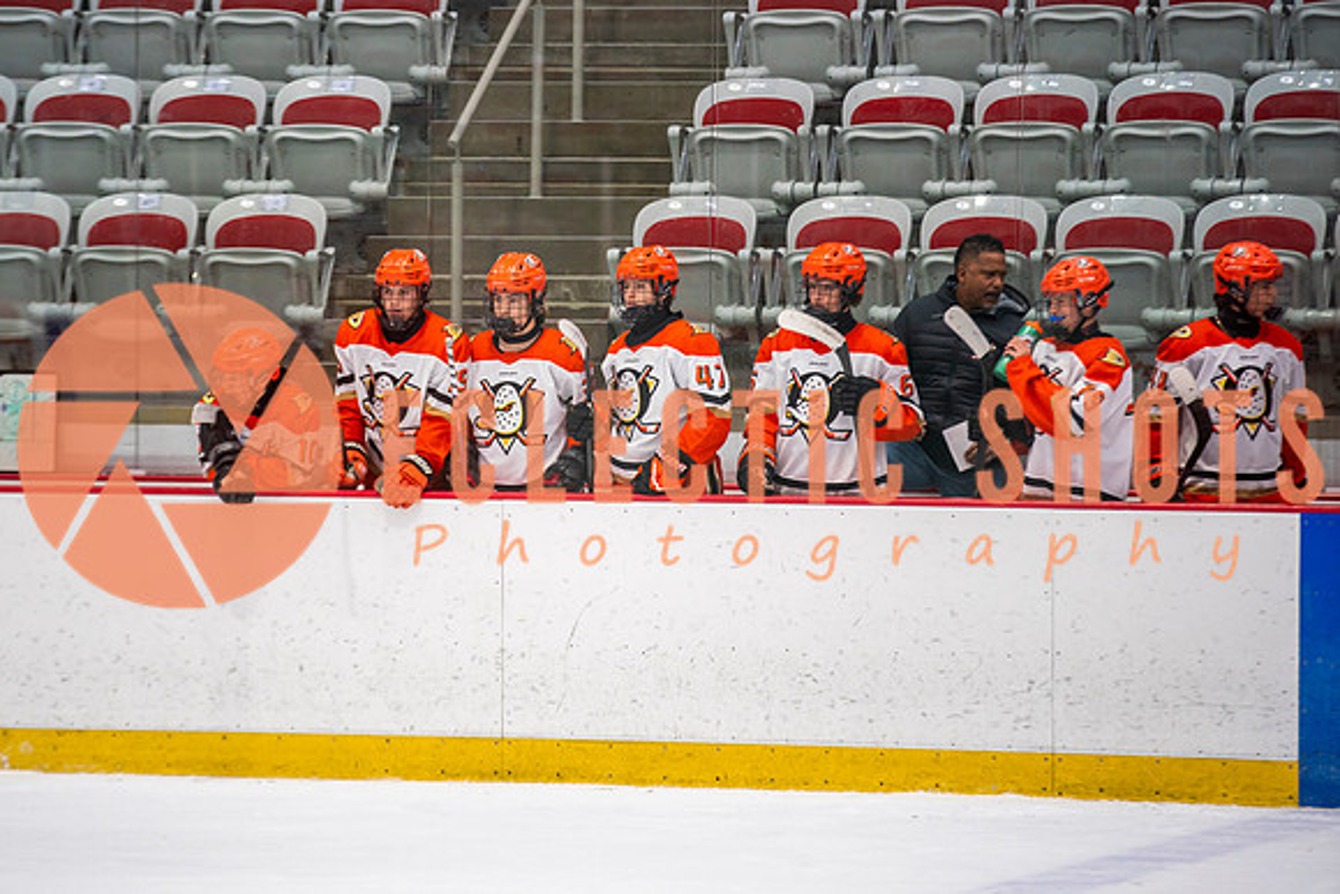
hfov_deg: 8.7
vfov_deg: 5.8
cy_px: 448
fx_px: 8798
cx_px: 552
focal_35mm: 236
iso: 1250
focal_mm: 200
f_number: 2.8
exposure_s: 1/640
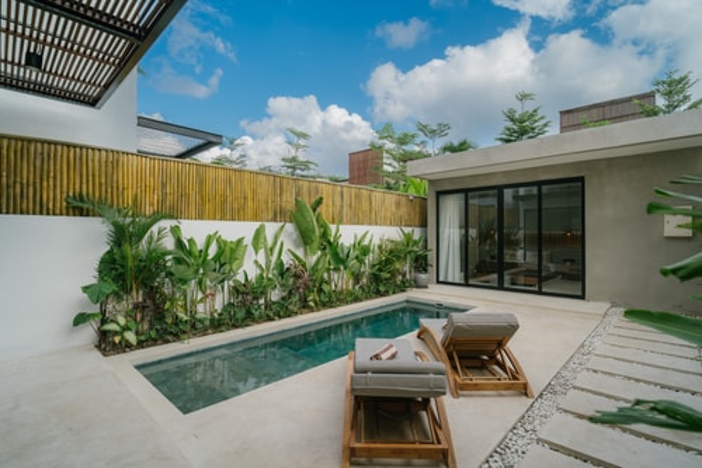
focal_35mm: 17
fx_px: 325
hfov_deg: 94.4
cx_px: 351
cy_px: 234
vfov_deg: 71.4
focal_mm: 16
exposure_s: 1/400
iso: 100
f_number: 3.5
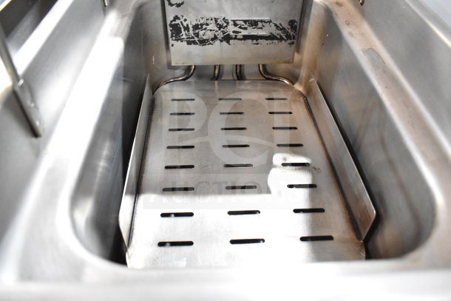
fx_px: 338
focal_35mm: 27
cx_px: 226
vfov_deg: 48.0
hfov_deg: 67.4
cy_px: 150
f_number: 5
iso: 6400
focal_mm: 18
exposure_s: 1/100
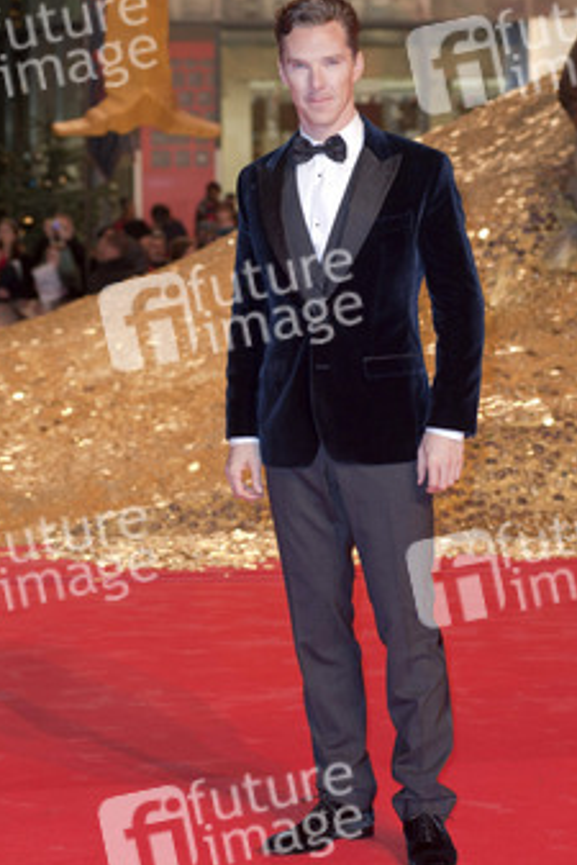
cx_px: 306
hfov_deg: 13.4
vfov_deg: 20.0
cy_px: 439
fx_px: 2450
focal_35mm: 102
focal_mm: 86
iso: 1000
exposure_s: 1/100
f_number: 5.6
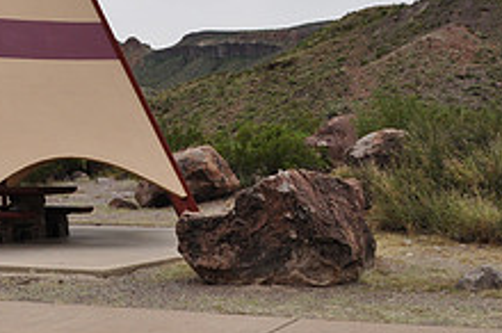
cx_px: 7
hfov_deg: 22.6
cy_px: 47
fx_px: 1211
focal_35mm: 87
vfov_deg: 15.5
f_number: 7.1
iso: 400
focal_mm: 22
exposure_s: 1/40
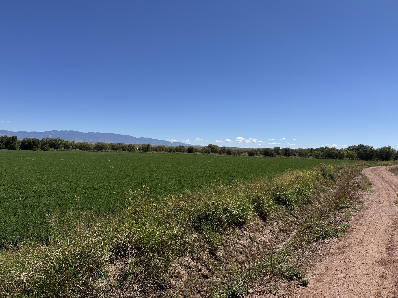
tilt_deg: +0.7
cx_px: 199
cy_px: 149
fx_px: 276
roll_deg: -1.6
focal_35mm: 24
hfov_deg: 71.6
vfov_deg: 56.8
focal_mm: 6.76
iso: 80
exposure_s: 1/6410
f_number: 1.78
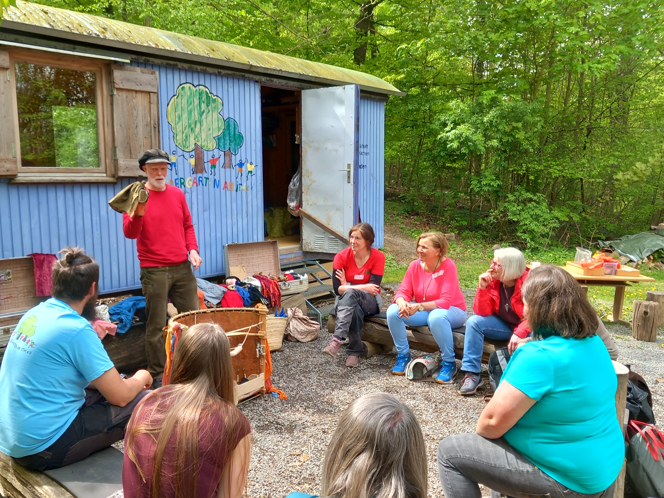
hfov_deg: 58.3
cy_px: 271
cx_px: 305
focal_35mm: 31
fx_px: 595
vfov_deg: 45.4
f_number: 1.8
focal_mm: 4
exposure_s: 1/100
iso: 32
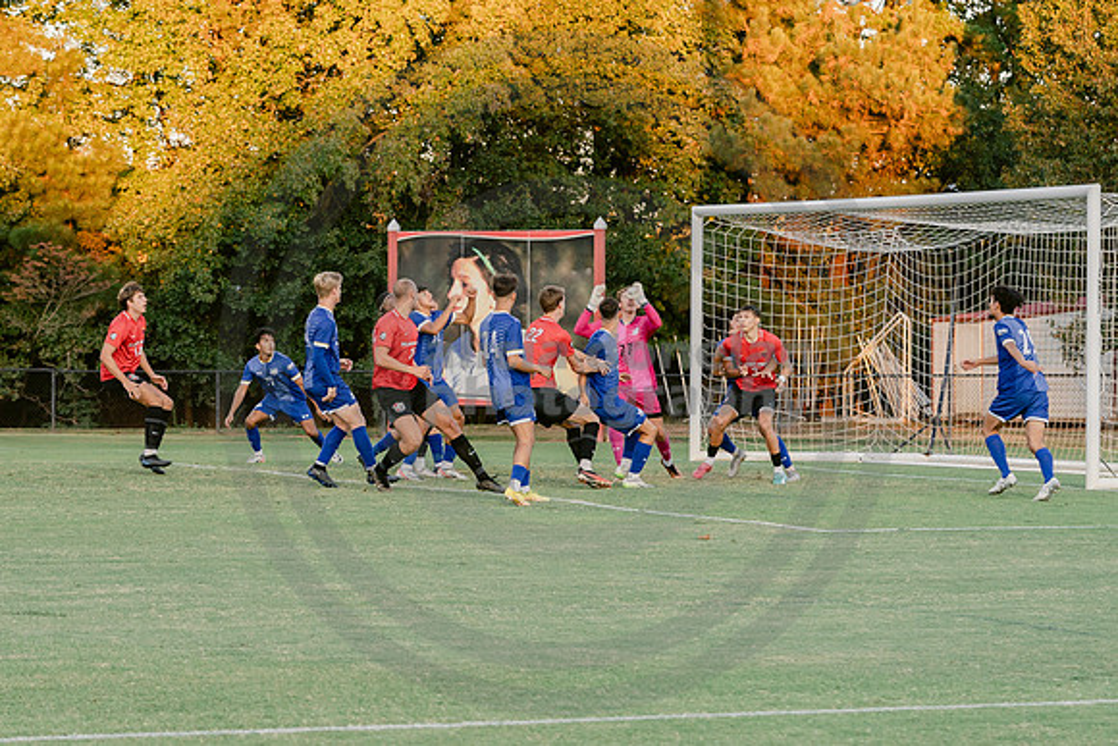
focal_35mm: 130
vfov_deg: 10.5
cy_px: 373
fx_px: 4047
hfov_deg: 15.7
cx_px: 309
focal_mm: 90
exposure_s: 1/250
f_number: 4.5
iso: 640
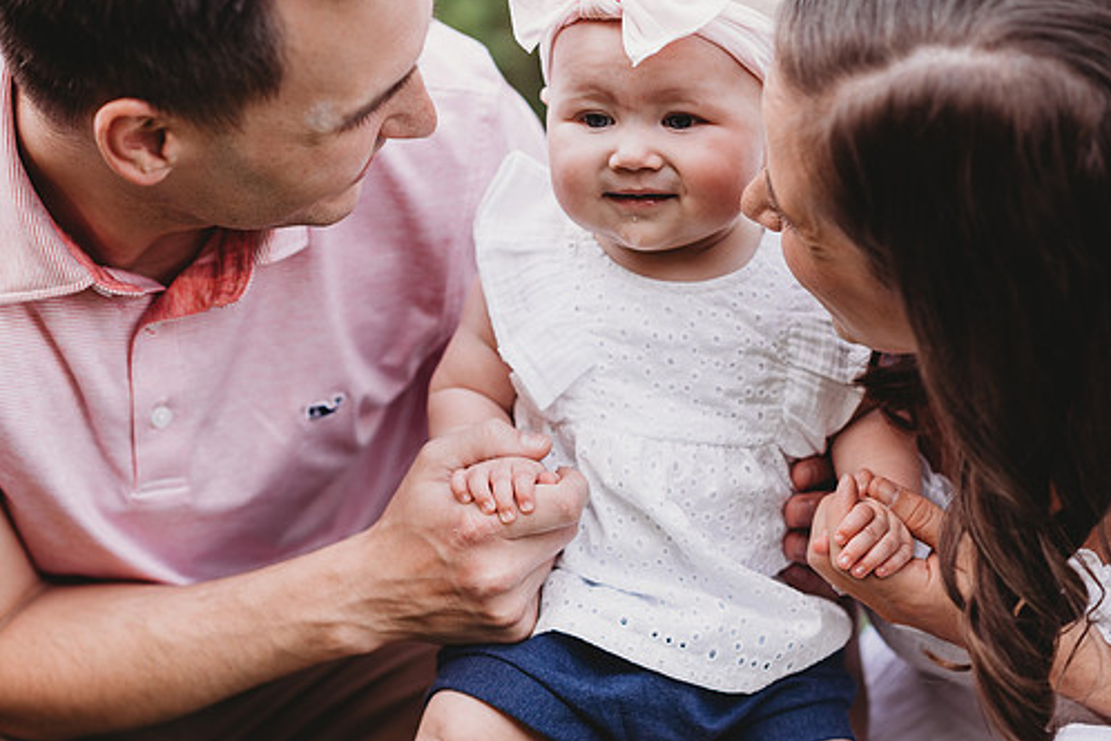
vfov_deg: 13.8
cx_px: 576
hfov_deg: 20.6
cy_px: 314
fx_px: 3055
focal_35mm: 99
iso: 100
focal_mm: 85
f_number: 2.2
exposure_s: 1/250
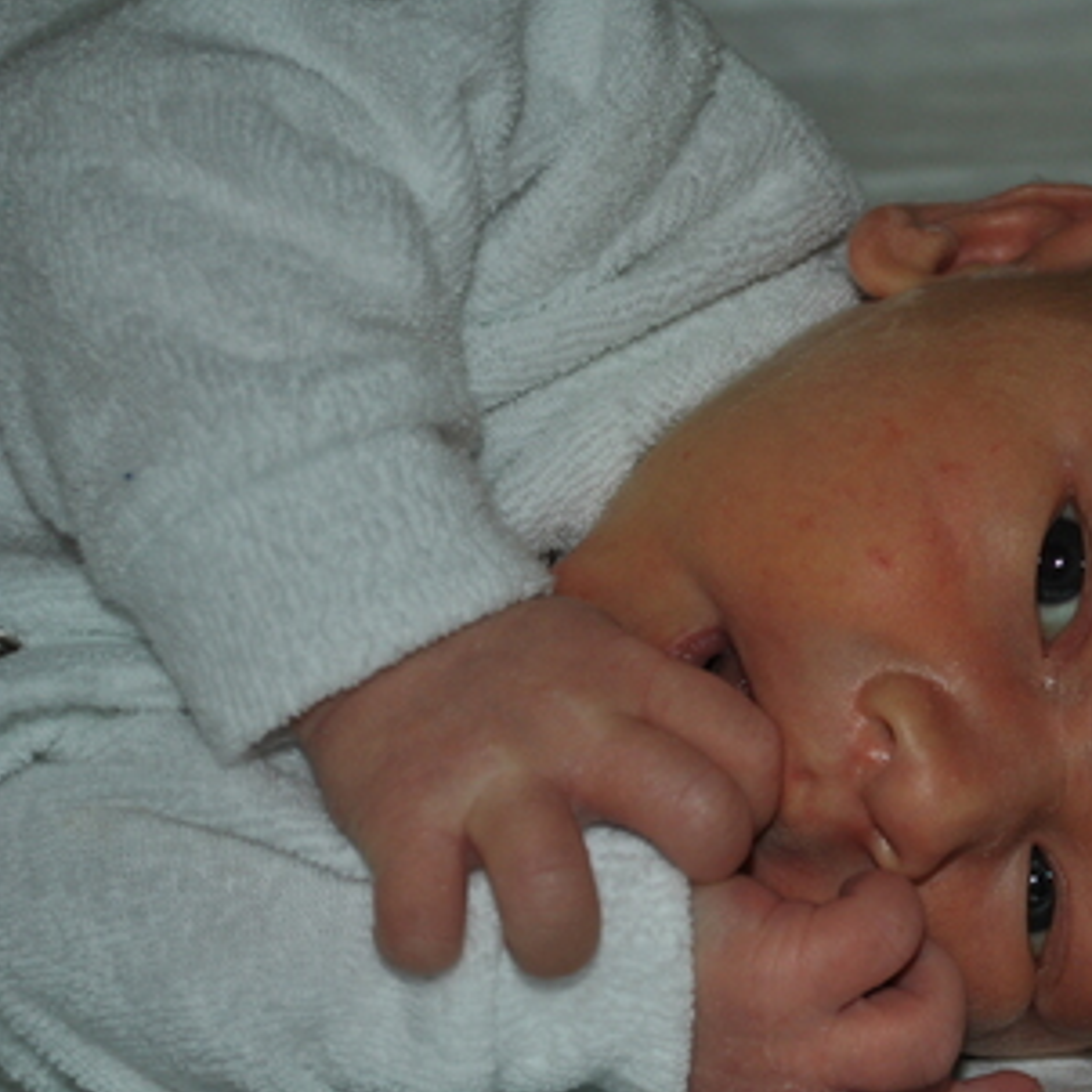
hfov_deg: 16.1
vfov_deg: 16.3
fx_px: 3819
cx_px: 984
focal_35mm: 107
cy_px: 636
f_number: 5.3
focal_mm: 46
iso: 200
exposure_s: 1/60
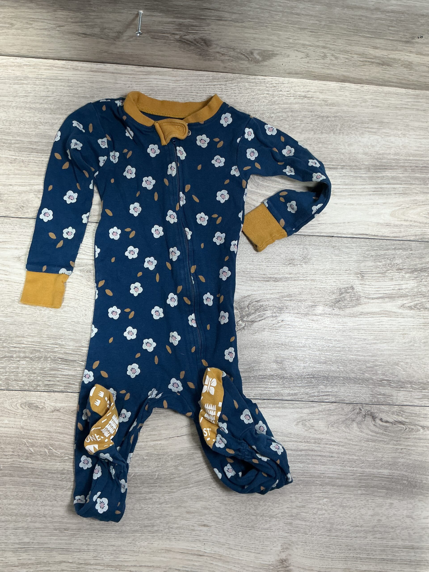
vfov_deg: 61.7
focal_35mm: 29
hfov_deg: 48.2
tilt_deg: -83.7
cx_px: 214
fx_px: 479
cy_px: 286
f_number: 1.8
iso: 64
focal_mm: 3
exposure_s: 1/50
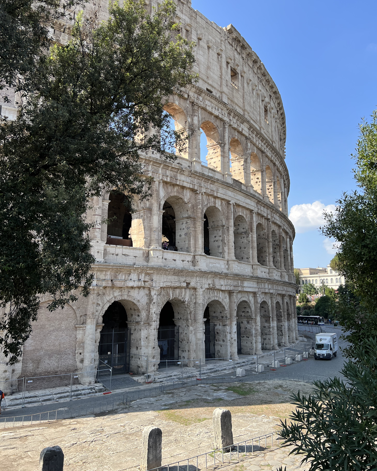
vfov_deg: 62.1
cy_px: 214
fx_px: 391
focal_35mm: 28
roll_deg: +0.2
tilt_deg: +13.6
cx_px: 193
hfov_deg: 51.5
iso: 50
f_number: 1.5
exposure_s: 1/1751
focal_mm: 5.7
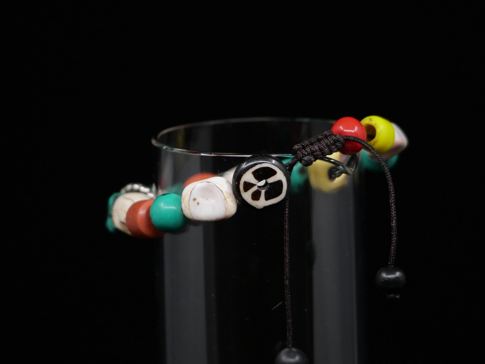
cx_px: 242
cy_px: 182
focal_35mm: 480
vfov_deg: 3.1
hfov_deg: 4.1
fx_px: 6725
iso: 1600
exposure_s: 1/500
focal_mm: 240
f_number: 6.4
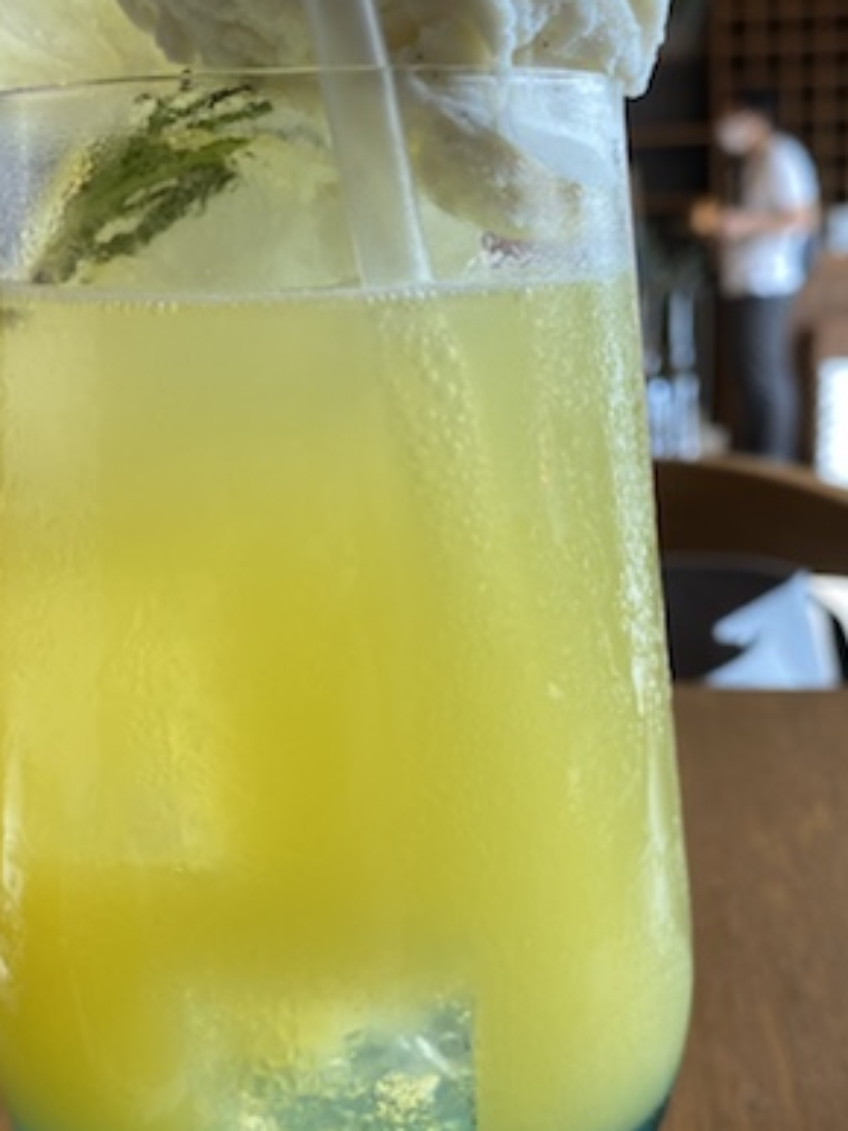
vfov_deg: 40.4
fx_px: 1536
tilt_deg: -12.2
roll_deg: +1.1
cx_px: 418
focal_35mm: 47
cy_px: 590
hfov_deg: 30.9
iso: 64
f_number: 1.8
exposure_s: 1/100
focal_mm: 4.25
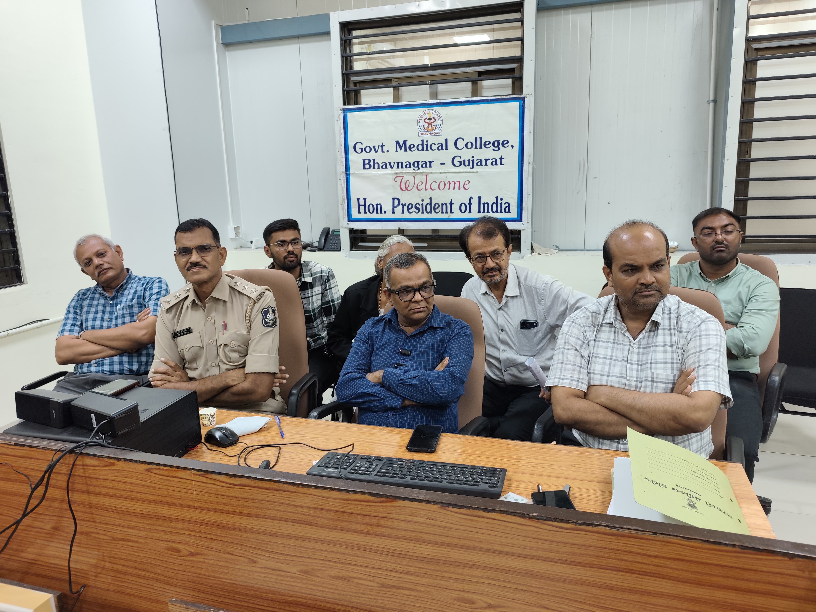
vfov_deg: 56.8
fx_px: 566
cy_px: 306
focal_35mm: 24
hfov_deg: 71.6
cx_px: 408
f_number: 1.6
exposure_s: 1/50
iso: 160
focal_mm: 5.84
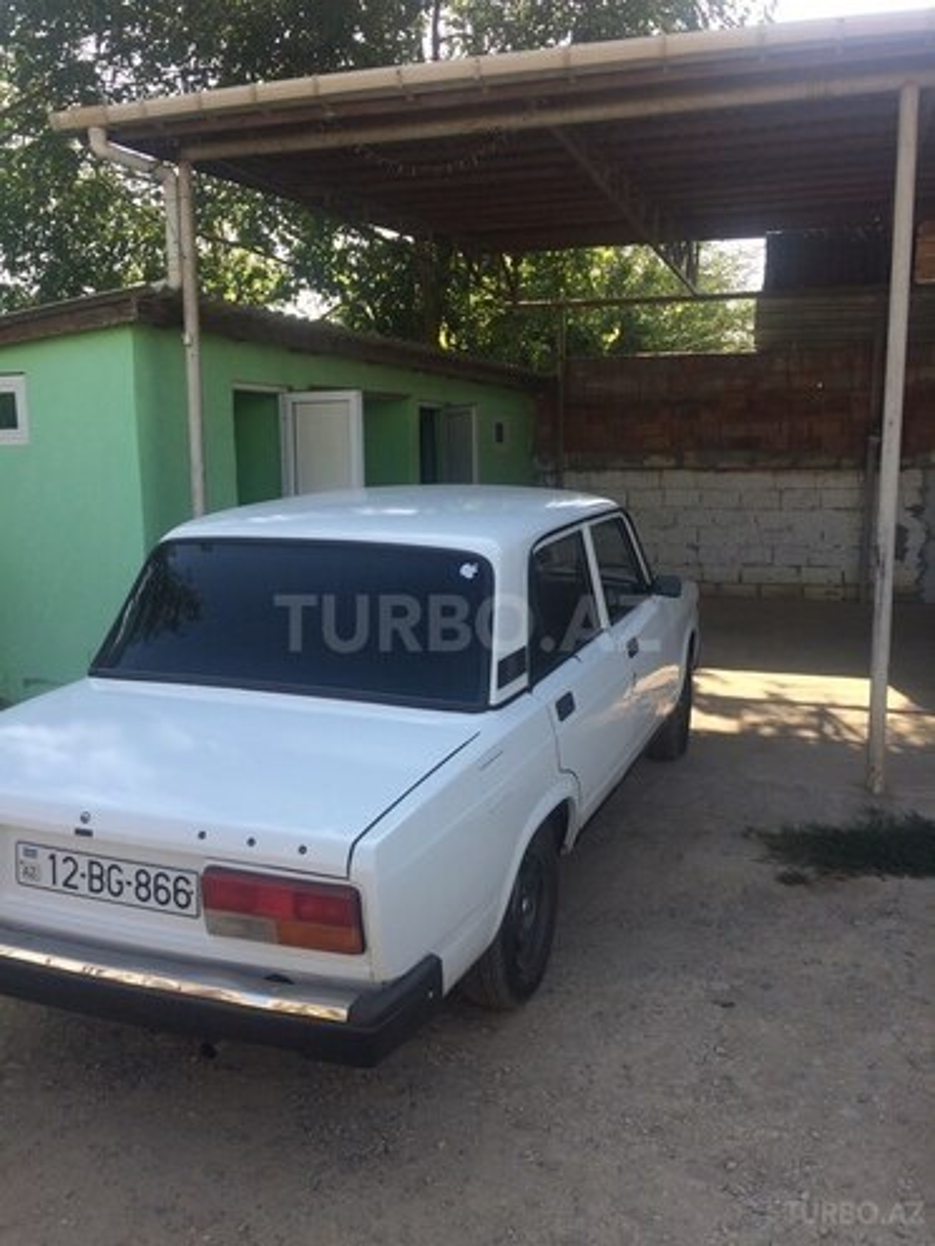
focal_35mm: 29
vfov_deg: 61.7
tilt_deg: -11.6
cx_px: 468
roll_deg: +1.4
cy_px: 623
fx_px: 1044
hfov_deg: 48.2
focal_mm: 4.15
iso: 32
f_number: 2.2
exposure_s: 1/720
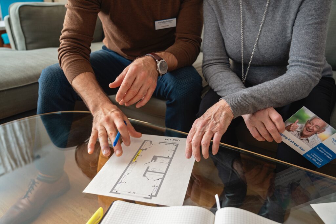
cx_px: 168
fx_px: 261
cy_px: 112
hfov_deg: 65.5
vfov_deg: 46.4
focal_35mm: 28
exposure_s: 1/125
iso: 400
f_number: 4
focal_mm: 28
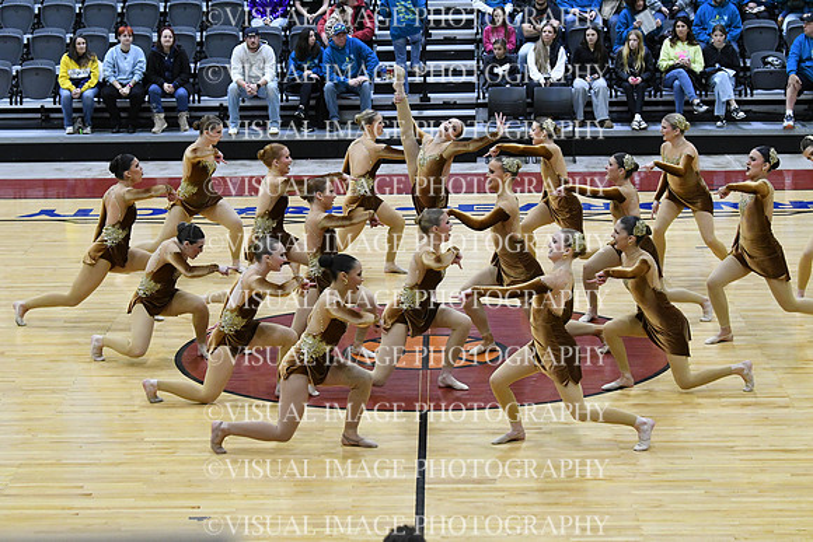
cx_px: 406
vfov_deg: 13.0
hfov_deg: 19.5
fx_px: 2372
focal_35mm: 105
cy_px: 271
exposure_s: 1/400
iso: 5000
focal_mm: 70
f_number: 4
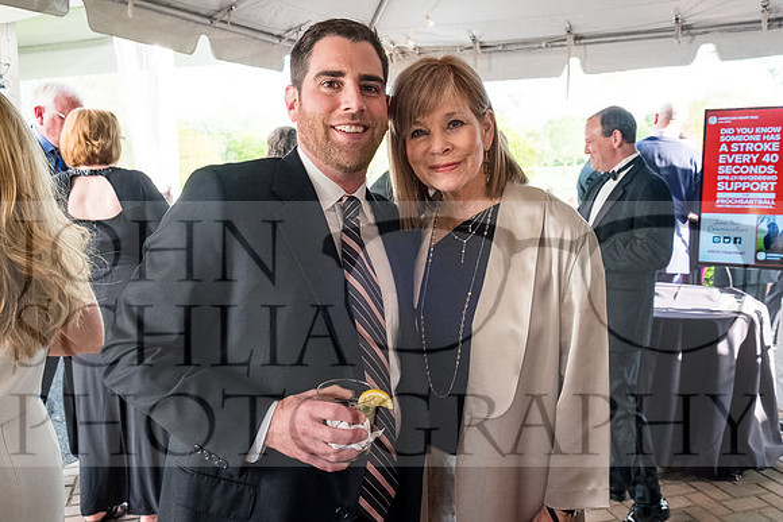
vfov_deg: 45.0
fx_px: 631
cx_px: 392
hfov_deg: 63.6
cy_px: 261
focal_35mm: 29
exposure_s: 1/250
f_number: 6.4
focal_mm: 19.6
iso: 3200
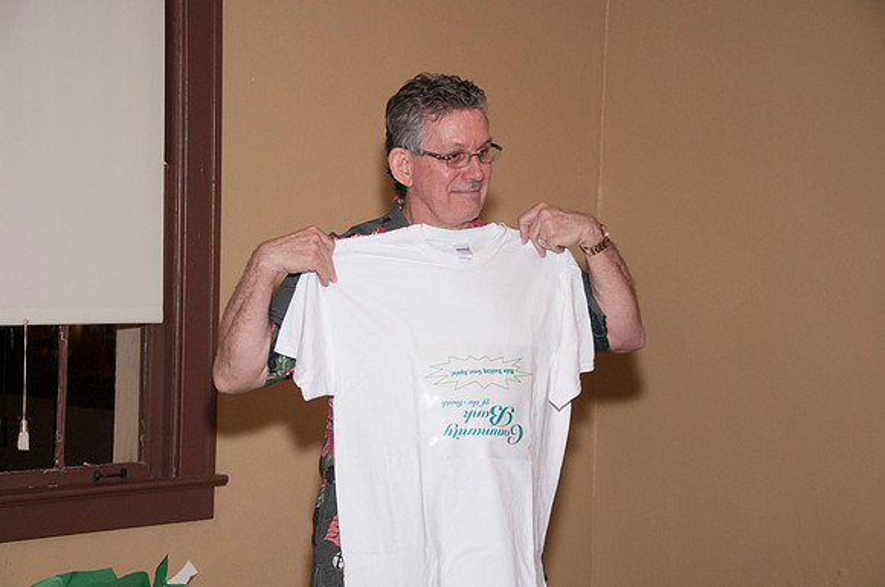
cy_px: 294
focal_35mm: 78
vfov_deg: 17.4
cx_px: 442
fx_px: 1915
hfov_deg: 26.0
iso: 800
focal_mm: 52
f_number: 5.6
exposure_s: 1/80
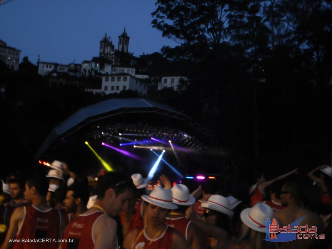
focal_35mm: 59
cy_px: 124
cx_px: 166
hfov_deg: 32.7
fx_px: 566
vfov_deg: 24.8
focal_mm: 10.3
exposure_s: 1/40
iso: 200
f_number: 4.2
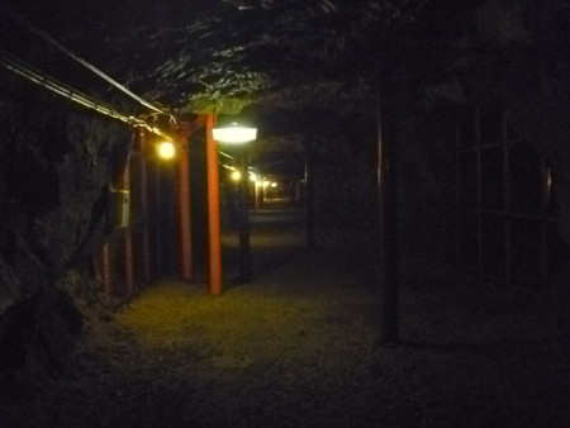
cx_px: 285
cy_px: 214
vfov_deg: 40.7
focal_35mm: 35
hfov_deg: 52.6
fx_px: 577
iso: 1600
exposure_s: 1/8
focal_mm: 6.3
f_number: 3.5
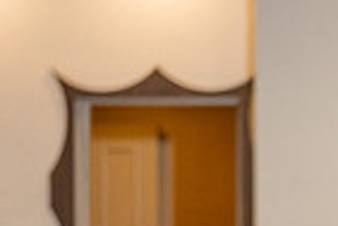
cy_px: 381
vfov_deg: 4.7
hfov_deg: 6.9
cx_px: 650
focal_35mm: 288
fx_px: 2704
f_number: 4.5
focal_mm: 70
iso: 800
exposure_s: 1/125
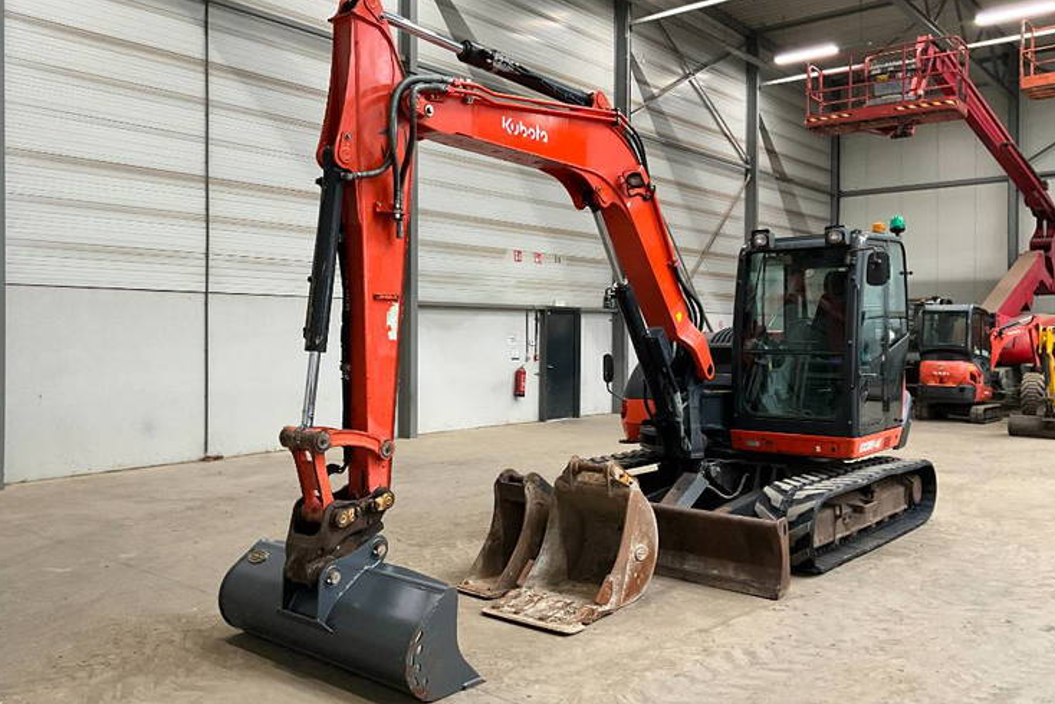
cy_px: 342
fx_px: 909
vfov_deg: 42.4
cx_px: 515
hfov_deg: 60.3
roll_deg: -0.4
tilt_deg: +0.5
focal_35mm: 31
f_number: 1.8
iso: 160
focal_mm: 3
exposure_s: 1/60
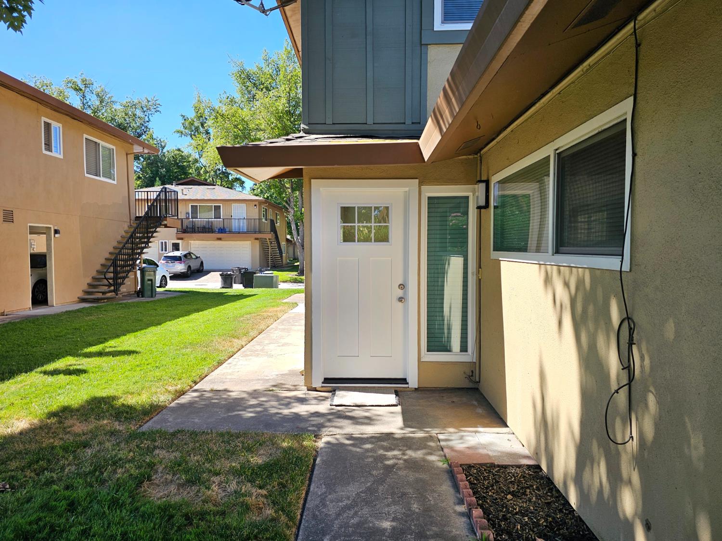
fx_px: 480
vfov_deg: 58.9
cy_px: 270
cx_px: 361
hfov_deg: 73.9
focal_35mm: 23
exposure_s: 1/323
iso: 10
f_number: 1.7
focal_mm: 6.3
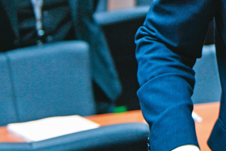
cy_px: -59
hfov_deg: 10.6
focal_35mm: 188
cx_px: 324
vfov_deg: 7.2
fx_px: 1180
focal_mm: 50
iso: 800
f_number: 4
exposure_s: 1/125
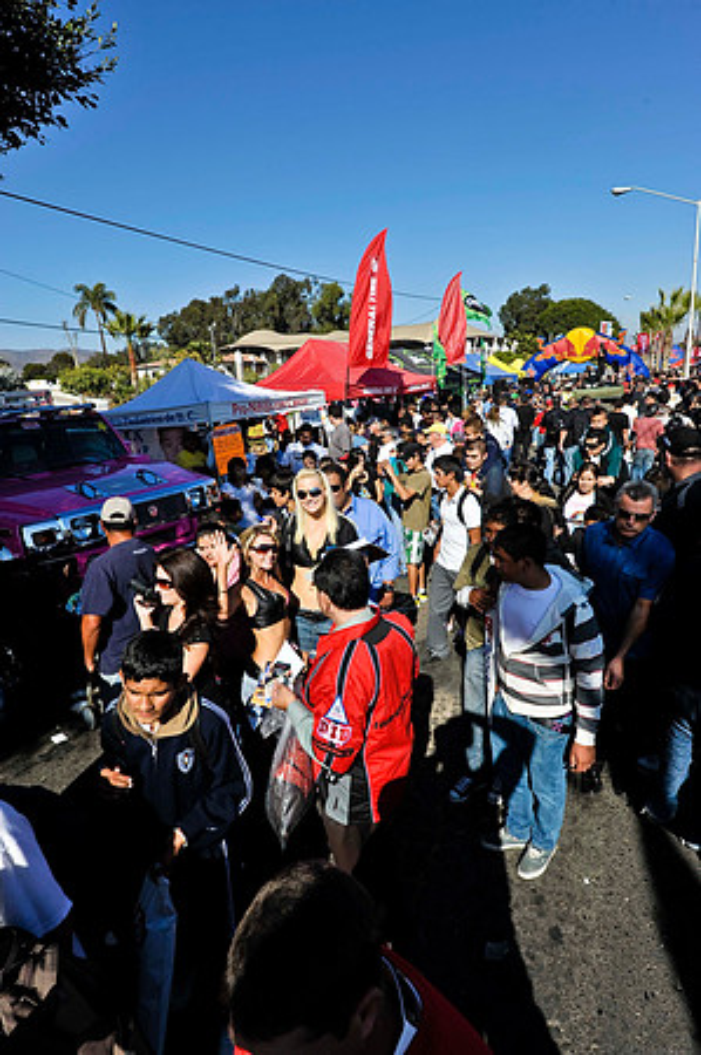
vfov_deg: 87.0
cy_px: 528
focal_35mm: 19
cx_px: 350
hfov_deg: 64.4
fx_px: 556
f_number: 11
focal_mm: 19
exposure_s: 1/500
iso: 200
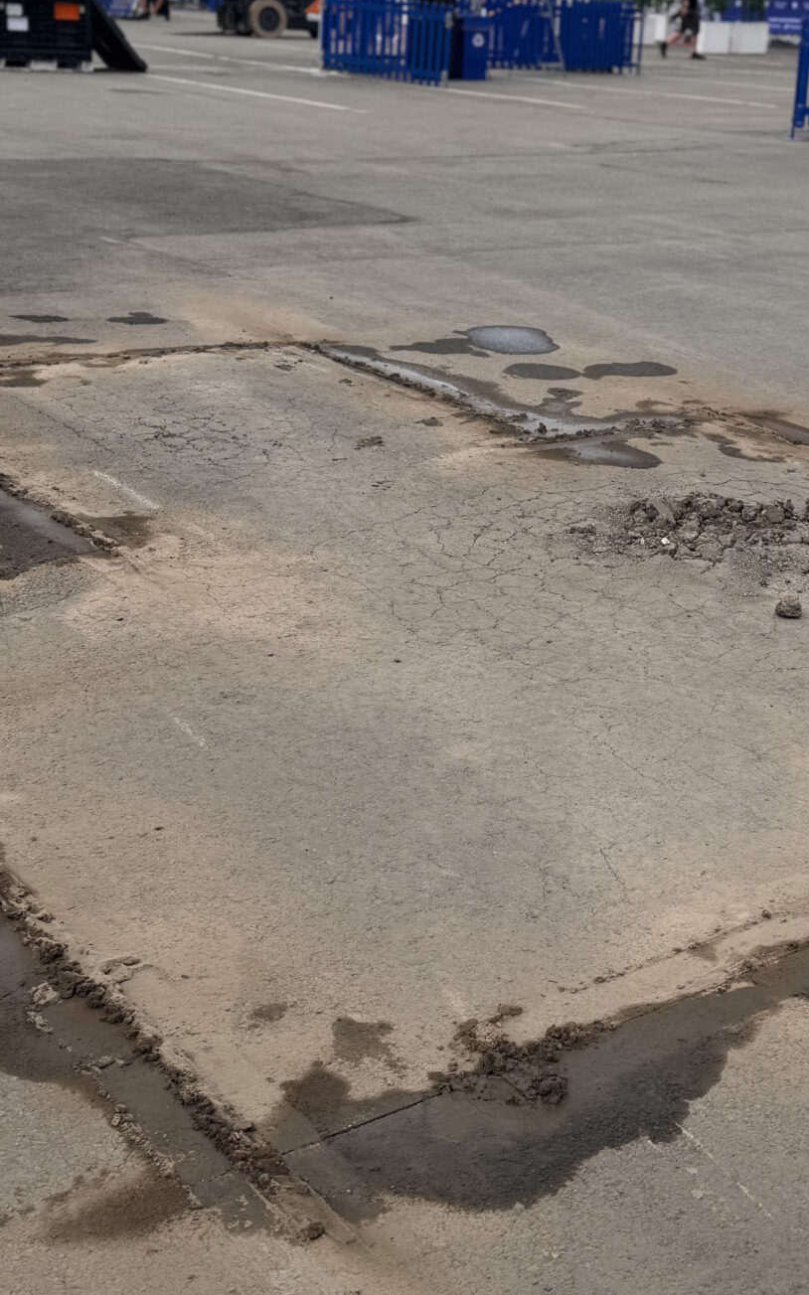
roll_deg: -2.0
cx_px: 509
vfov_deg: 39.9
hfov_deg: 25.7
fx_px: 1764
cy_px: 458
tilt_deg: -14.4
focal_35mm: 50
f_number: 1.78
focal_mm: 6.76
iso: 80
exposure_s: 1/4608
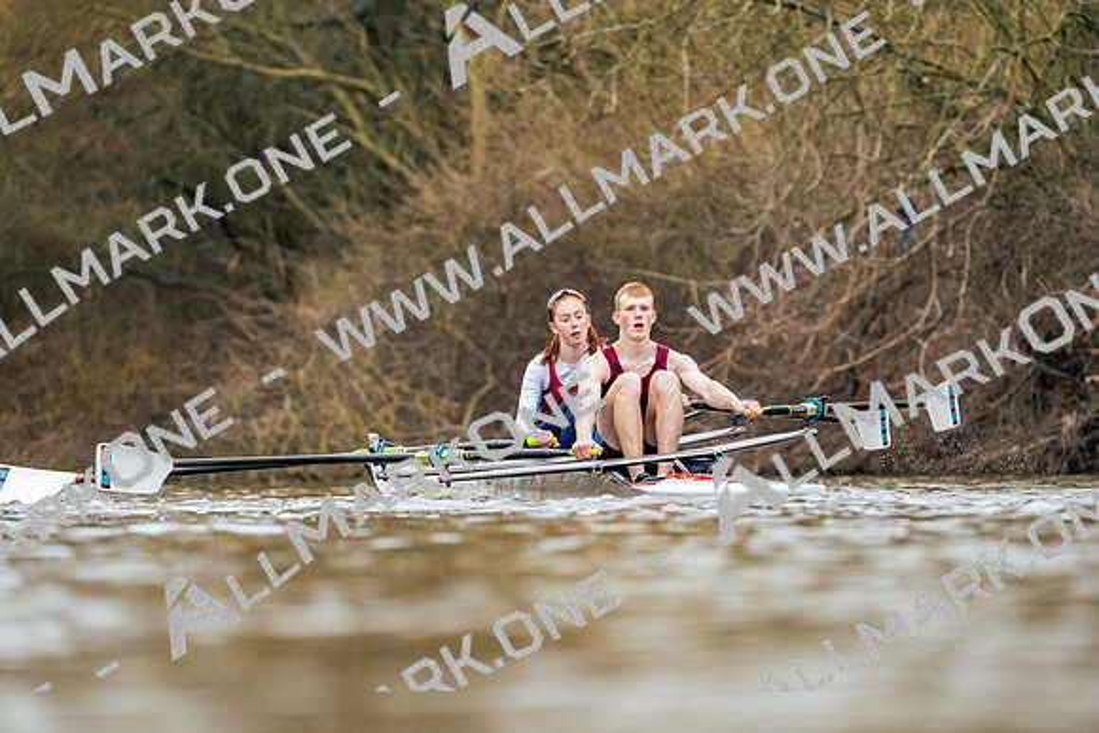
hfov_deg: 5.2
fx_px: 12122
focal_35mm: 397
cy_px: 366
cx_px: 550
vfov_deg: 3.5
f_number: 6.3
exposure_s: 1/2000
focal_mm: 397
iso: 4000
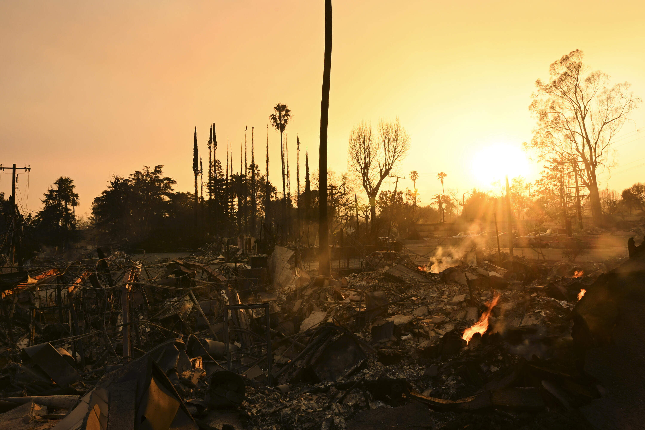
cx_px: 322
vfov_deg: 51.3
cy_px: 215
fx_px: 448
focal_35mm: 25
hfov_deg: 71.5
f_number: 16
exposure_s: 1/20
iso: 100
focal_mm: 17
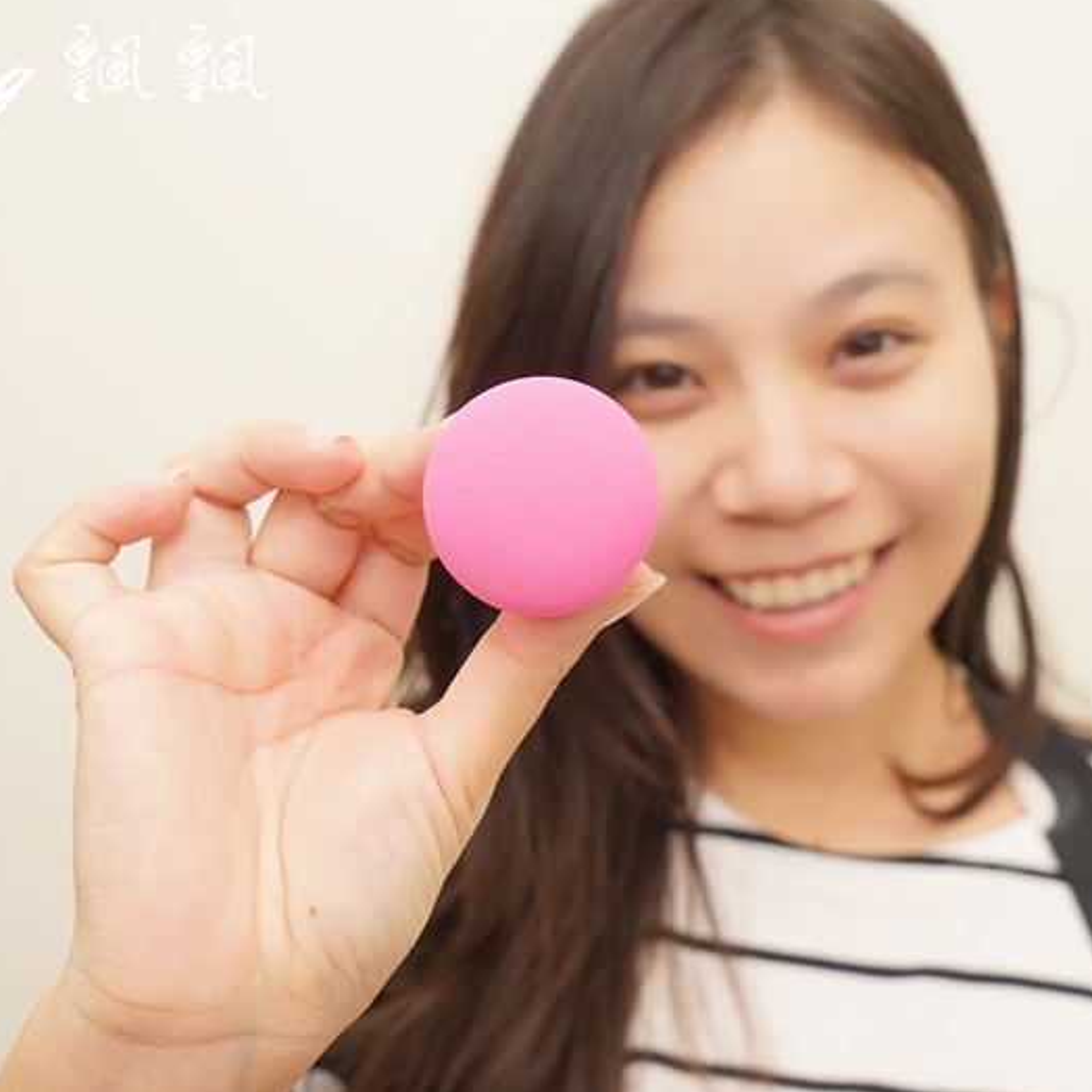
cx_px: 590
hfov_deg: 35.3
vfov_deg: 35.4
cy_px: 541
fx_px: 1713
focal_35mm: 48
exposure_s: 1/60
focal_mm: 37
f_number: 7.1
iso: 1600
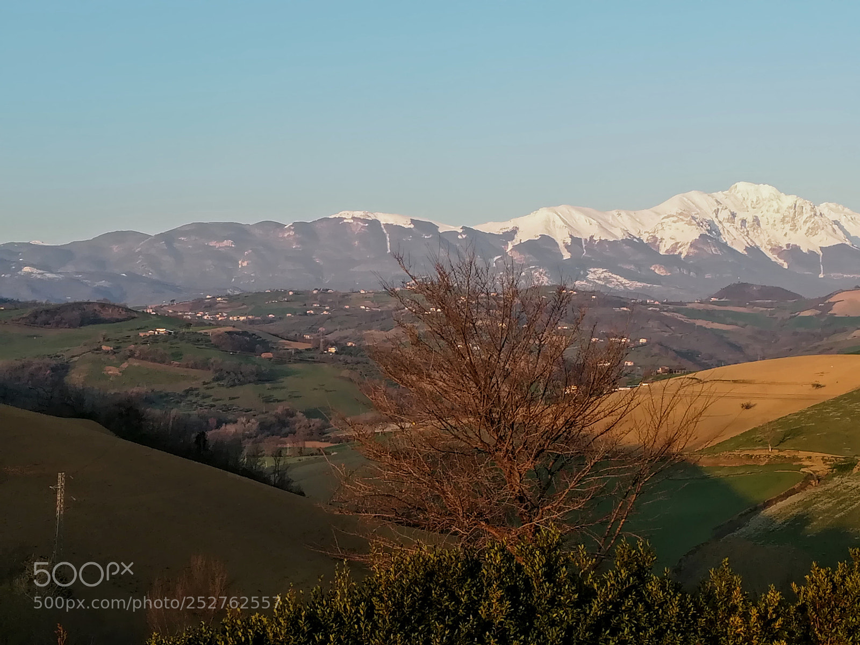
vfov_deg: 26.6
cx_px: 430
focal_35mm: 55
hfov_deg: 34.9
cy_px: 322
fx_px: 1366
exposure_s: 1/287
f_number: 2.2
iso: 50
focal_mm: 3.83
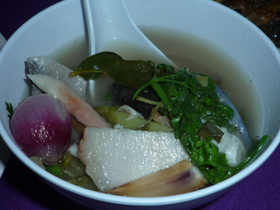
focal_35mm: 47
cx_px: 140
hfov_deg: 40.4
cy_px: 105
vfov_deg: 30.9
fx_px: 380
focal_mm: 4.7
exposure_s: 1/30
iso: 100
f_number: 4
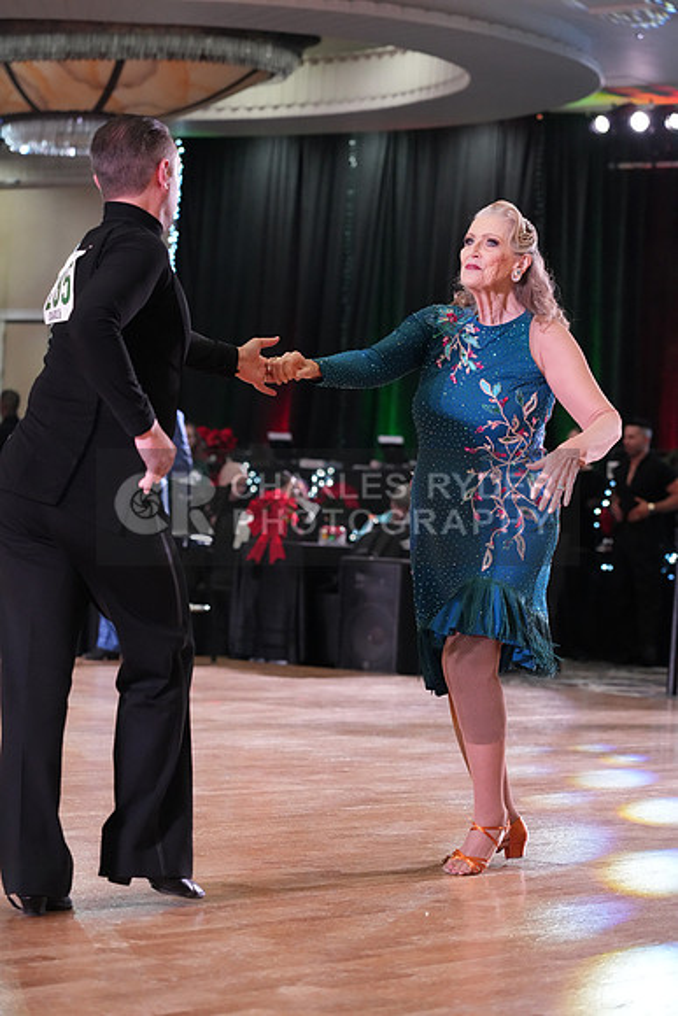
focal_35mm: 105
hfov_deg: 13.0
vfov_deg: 19.5
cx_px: 339
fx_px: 2964
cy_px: 508
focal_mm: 105
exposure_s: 1/320
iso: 5000
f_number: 4.5
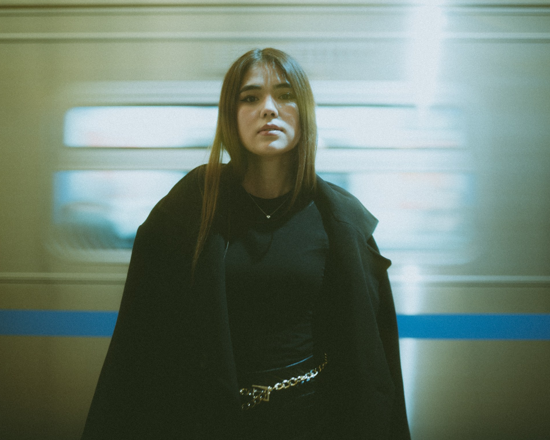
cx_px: 259
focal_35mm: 44
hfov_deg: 42.0
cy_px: 196
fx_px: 716
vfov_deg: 34.1
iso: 250
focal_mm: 35
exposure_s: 1/13
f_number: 1.4
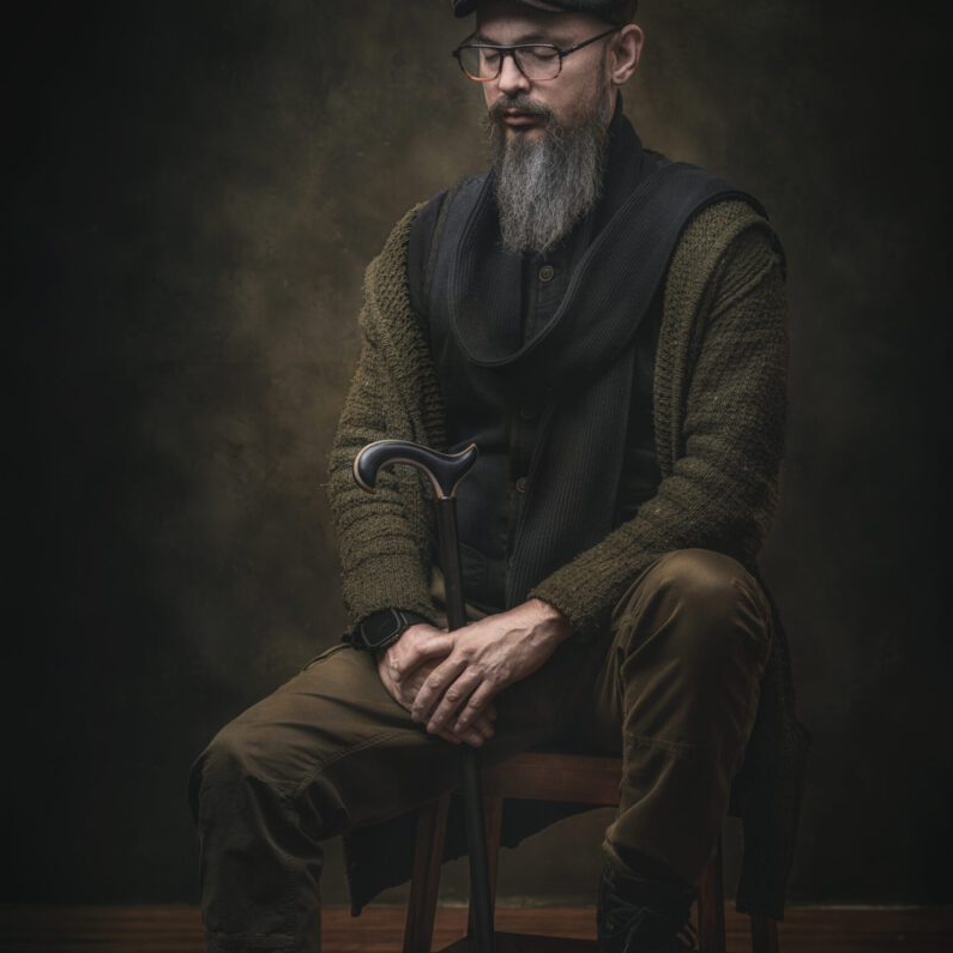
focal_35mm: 109
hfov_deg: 16.0
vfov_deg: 16.0
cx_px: 477
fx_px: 3395
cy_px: 578
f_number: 4.8
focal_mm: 85
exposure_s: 1/200
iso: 280
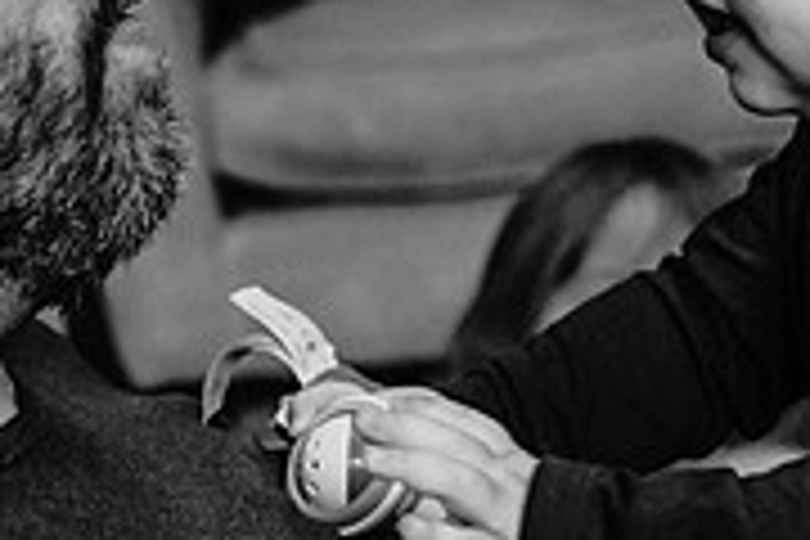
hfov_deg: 18.0
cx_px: 562
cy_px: -94
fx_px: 2542
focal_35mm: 113
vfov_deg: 11.9
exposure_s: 1/160
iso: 1250
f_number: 3.5
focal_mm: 35
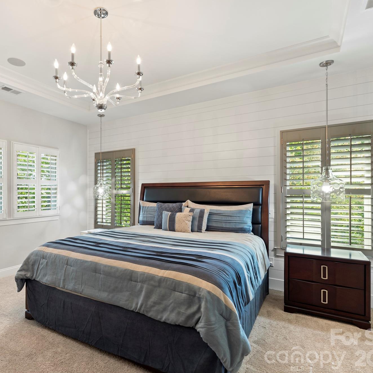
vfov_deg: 72.1
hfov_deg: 70.7
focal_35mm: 21
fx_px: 256
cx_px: 135
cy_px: 190
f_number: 4
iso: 500
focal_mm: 16
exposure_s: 1/13
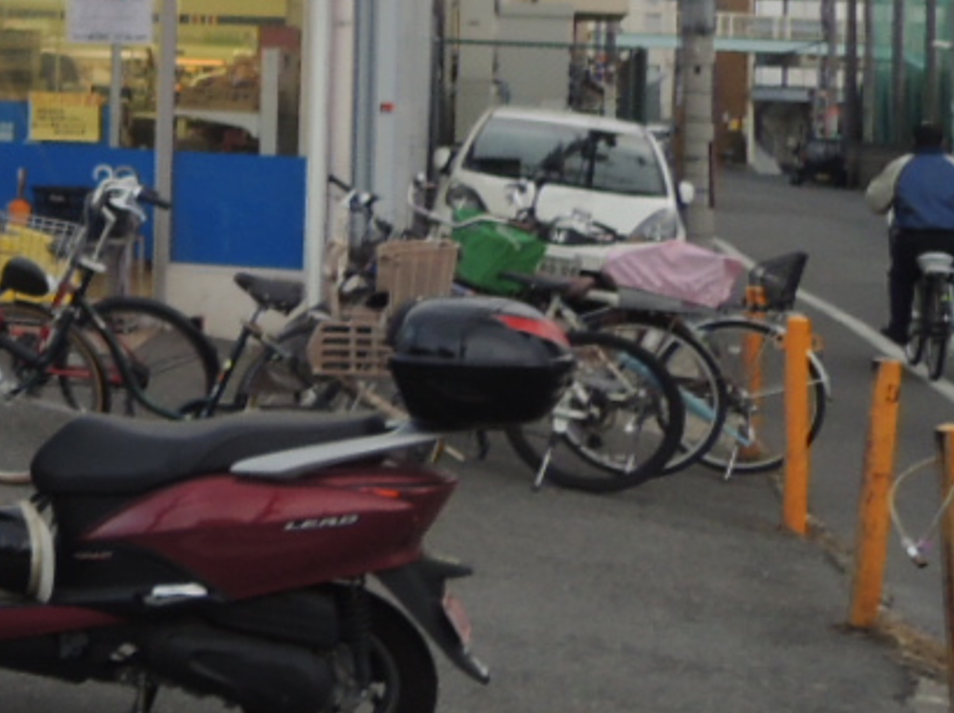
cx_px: -891
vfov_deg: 15.3
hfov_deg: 16.5
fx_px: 2588
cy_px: -54
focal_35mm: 94
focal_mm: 4.3
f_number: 2.8
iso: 100
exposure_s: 1/100
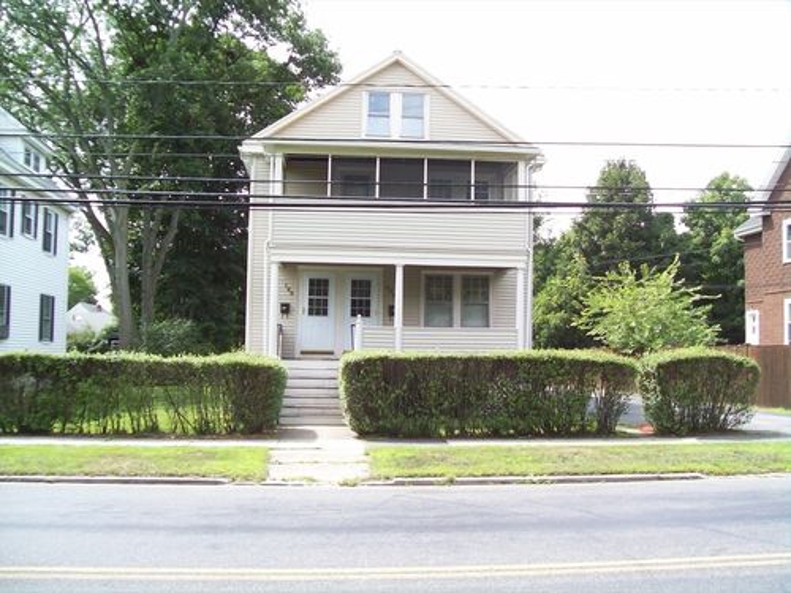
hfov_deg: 51.4
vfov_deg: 39.7
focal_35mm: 36
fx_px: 823
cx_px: 396
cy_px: 296
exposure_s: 1/329
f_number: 2.7
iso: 80
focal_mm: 6
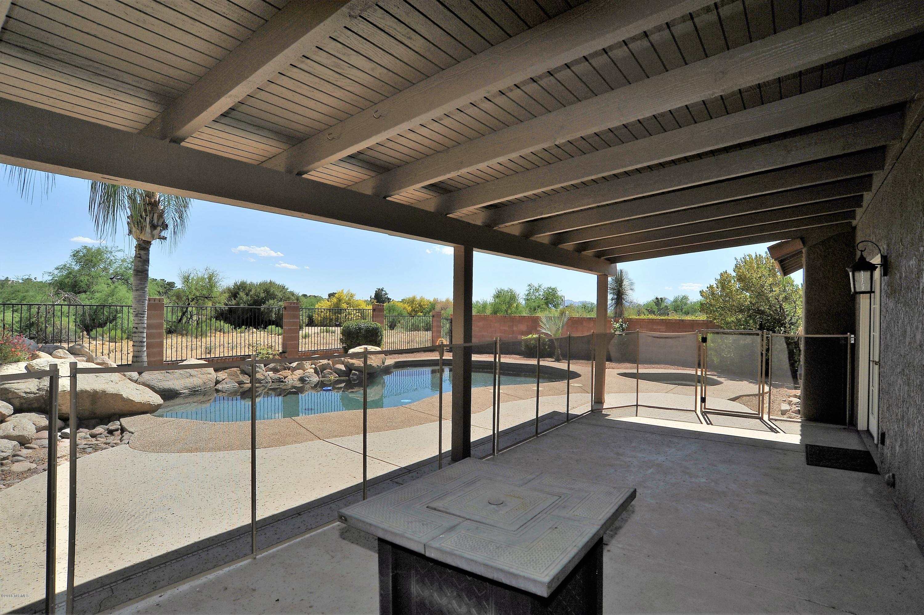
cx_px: 462
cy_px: 308
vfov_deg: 67.3
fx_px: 462
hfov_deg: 90.0
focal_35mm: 18
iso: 320
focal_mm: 18
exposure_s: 1/320
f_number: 14
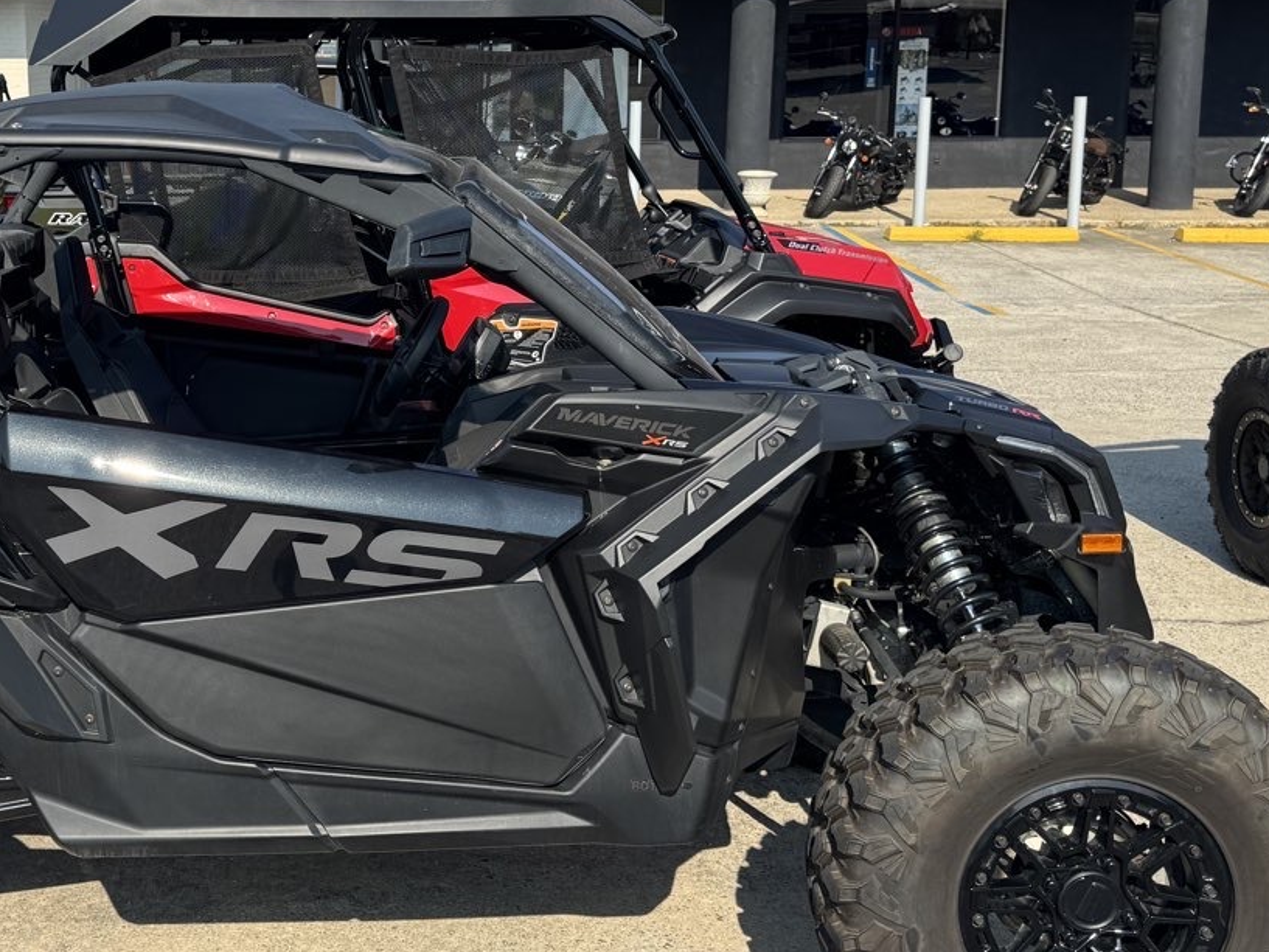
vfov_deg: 30.7
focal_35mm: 47
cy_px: 320
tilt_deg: -9.0
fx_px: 1723
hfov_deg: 39.0
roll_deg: +0.2
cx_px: 270
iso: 80
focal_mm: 6.76
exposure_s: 1/3413
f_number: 1.78
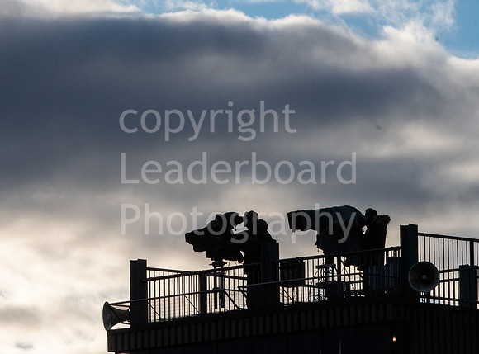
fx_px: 5312
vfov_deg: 3.8
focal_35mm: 386
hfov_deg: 5.2
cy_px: 177
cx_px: 213
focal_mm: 240
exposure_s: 1/4000
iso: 2000
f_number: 14
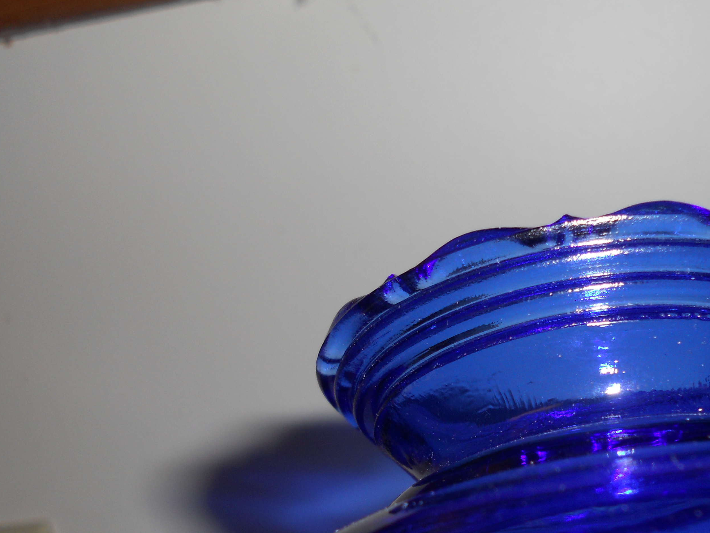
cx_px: 445
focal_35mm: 51
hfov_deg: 37.3
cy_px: 396
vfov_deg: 28.2
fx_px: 1046
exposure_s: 1/25
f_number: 8.8
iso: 80
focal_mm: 5.8
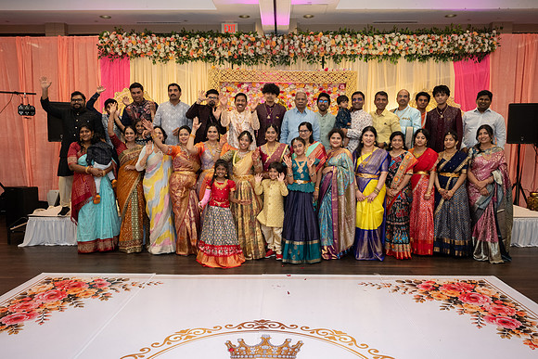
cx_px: 269
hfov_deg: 63.4
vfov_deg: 44.8
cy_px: 180
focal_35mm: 29
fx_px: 436
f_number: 4
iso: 1250
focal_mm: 29
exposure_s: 1/160
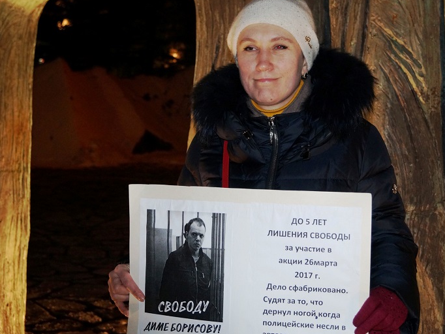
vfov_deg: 37.7
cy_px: 159
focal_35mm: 38
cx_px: 224
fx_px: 489
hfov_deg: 49.0
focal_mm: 6.3
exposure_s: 1/13
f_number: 3.1
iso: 400
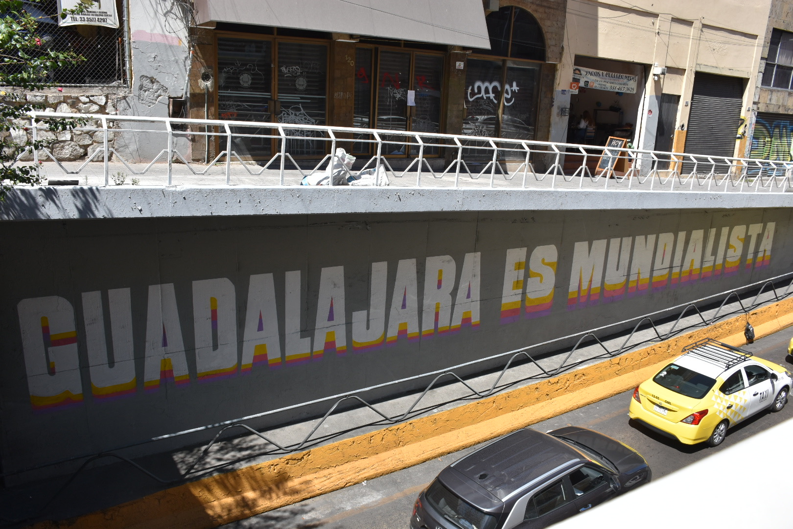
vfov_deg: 47.9
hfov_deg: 67.4
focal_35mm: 27
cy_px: 264
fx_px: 595
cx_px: 396
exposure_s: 1/500
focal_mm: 18
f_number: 8
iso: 200
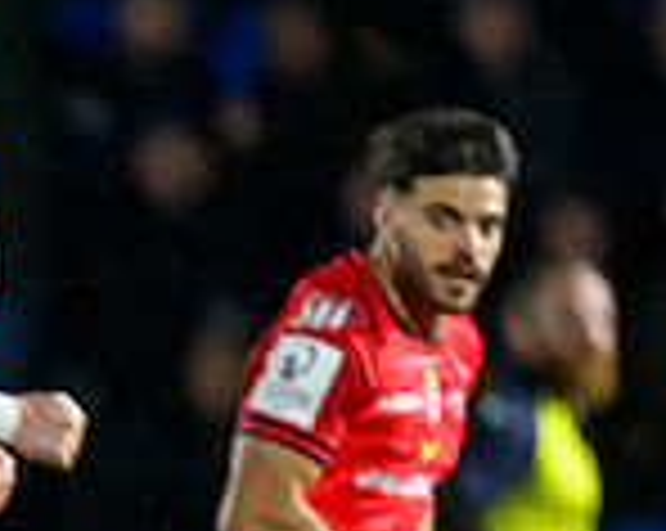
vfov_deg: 0.7
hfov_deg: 0.9
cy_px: 968
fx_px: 41752
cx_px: -1170
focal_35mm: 2121
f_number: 3.2
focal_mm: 400
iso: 6400
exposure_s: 1/2500
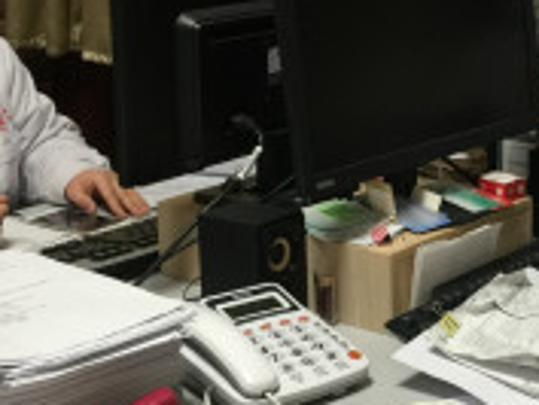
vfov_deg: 18.0
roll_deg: -2.3
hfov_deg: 23.0
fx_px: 1278
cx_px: 515
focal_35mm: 82
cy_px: 163
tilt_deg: -14.1
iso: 64
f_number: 2.2
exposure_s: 1/17
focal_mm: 4.15
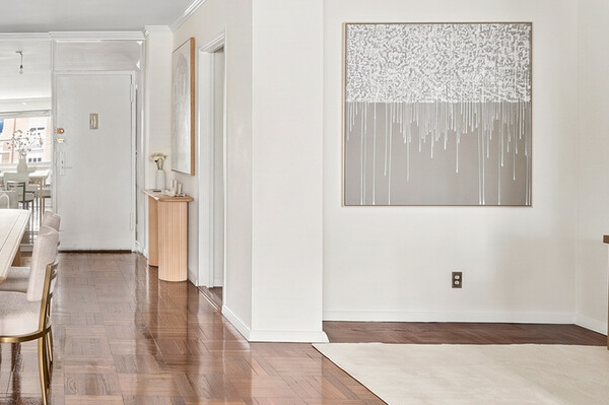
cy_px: 155
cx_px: 46
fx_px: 592
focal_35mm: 35
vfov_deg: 37.6
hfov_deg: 48.0
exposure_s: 1
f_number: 11
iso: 250
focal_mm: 14
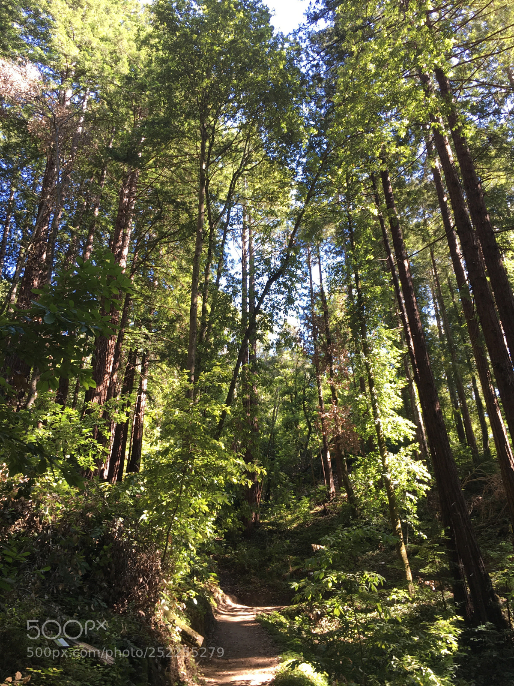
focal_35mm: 29
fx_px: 574
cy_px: 343
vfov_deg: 61.7
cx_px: 257
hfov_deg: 48.2
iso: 25
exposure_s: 1/60
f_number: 2.2
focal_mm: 4.15
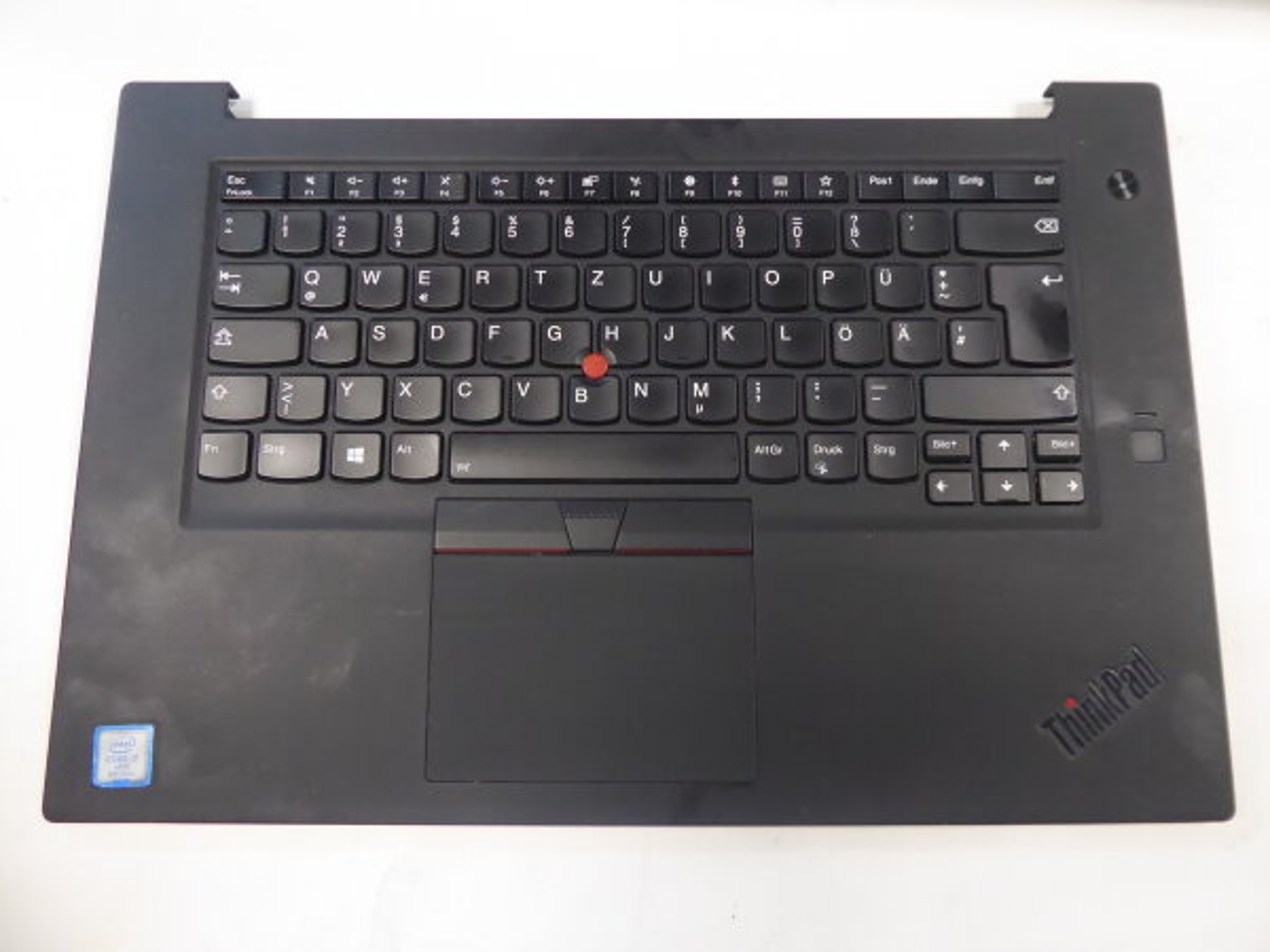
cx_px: 635
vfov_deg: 54.9
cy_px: 476
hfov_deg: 69.4
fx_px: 917
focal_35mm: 25
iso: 800
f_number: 3.3
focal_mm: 4.3
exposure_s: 1/60
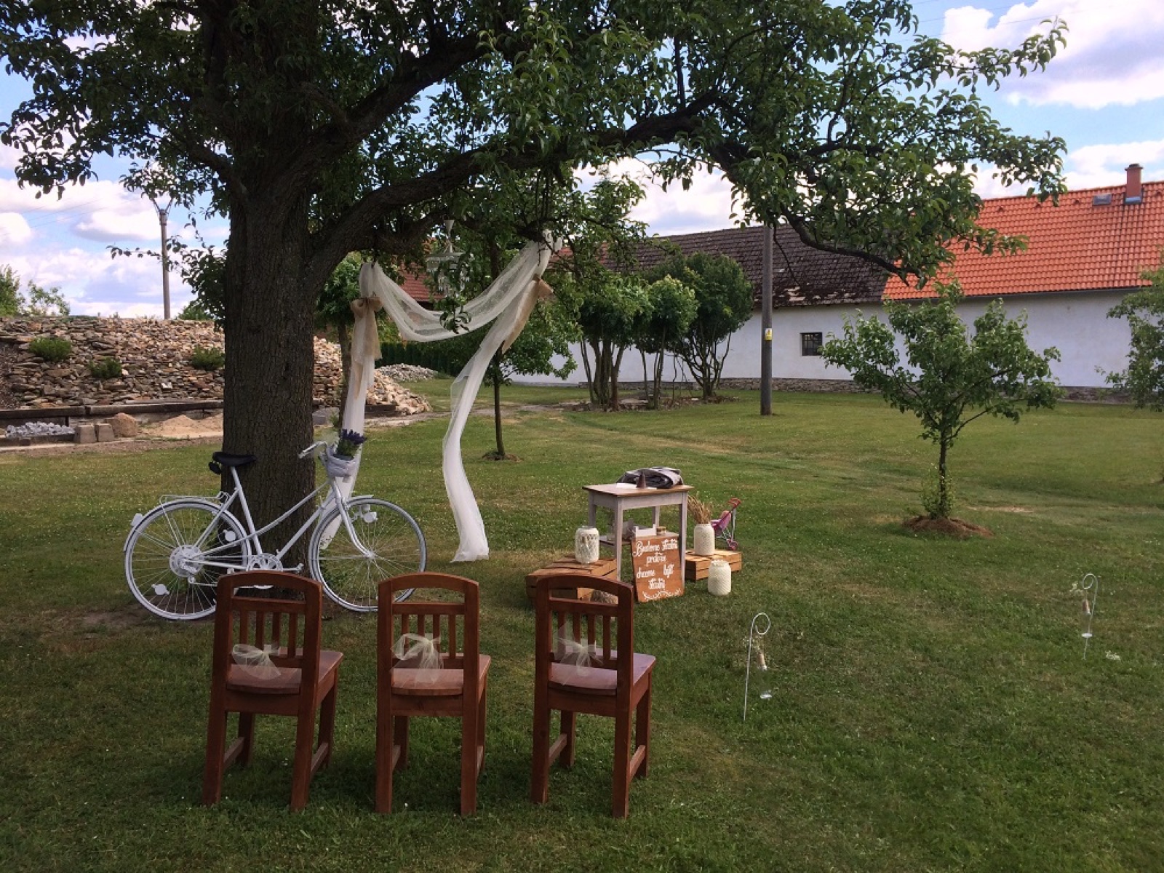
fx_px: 975
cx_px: 582
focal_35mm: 29
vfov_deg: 48.2
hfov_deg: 61.7
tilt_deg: -5.7
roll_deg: +1.5
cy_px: 436
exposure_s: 1/672
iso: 32
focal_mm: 4.15
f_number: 2.2
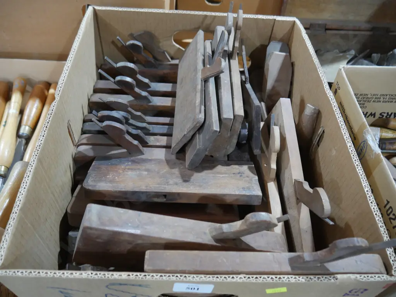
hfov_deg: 63.4
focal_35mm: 28
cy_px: 148
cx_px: 198
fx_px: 320
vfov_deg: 49.8
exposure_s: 1/60
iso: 1000
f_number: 3.5
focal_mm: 14
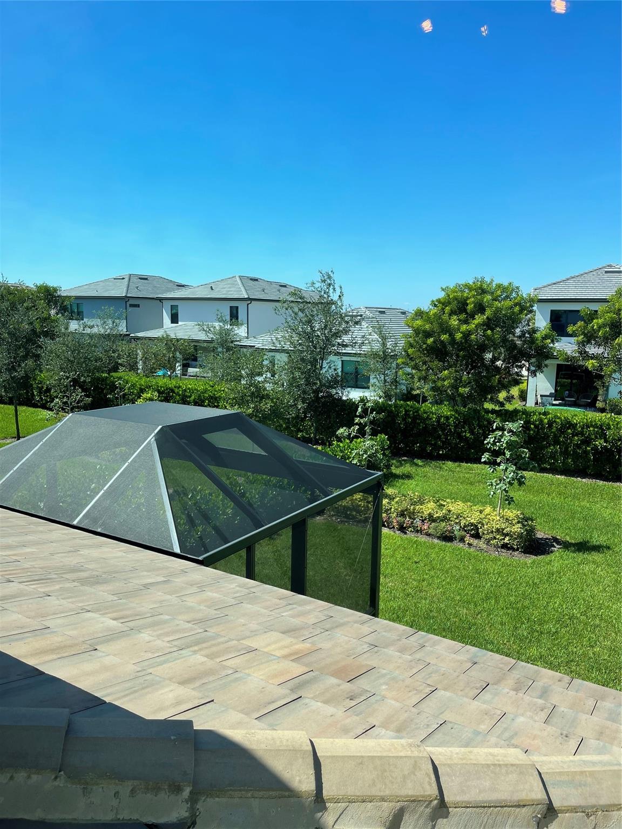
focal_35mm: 26
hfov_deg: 53.1
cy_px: 414
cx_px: 311
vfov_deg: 67.3
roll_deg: -2.1
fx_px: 623
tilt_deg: -10.0
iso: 32
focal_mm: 5.1
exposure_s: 1/1946
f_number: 1.6
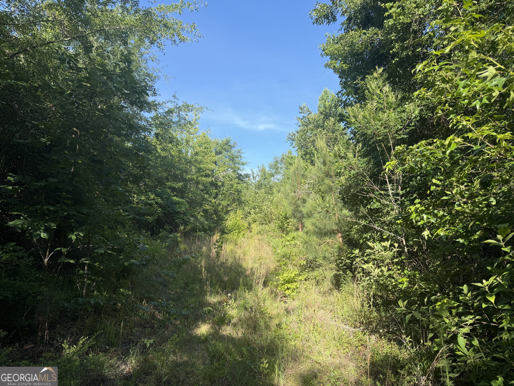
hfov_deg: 71.6
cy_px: 193
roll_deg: +1.3
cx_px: 257
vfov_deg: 56.8
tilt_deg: +6.0
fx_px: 356
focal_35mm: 24
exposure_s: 1/1464
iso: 80
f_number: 1.78
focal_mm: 6.76
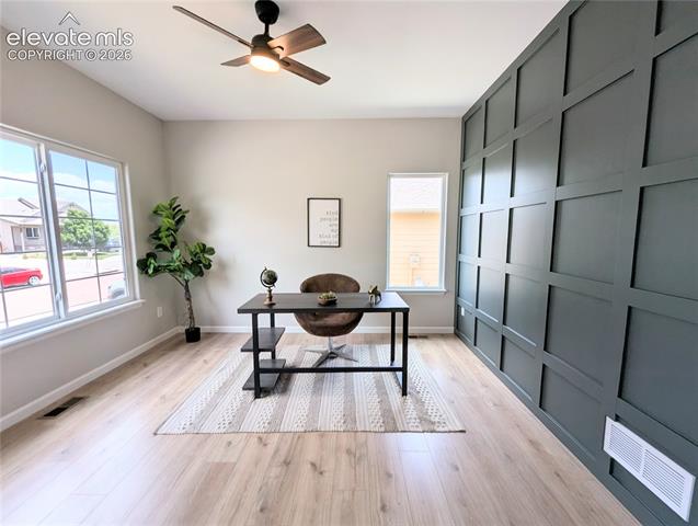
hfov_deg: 106.1
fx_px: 263
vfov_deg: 90.1
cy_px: 263
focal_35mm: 13
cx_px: 349
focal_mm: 1.95
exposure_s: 1/429
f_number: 2.2
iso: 47
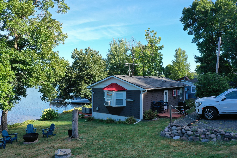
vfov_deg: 46.4
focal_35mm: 28
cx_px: 118
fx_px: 184
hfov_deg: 65.5
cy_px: 79
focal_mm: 10.26
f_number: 6.3
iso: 100
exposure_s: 1/120
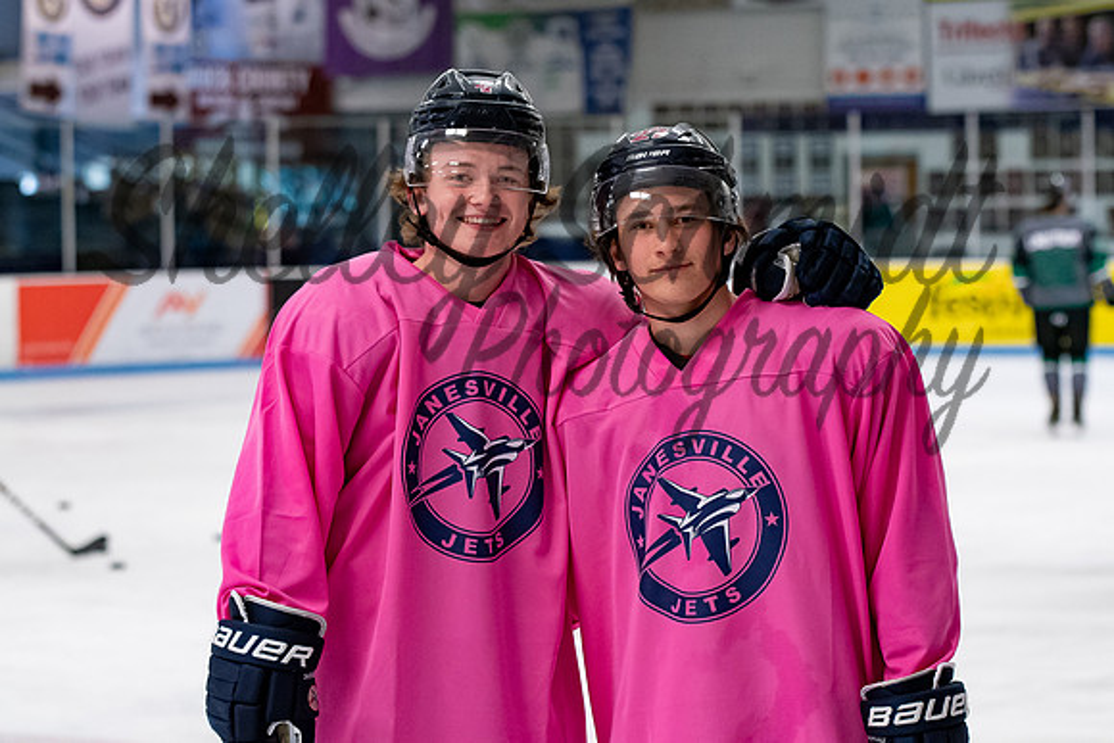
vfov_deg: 9.7
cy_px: 319
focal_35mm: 141
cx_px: 608
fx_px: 4367
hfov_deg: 14.5
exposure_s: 1/800
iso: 2000
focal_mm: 82
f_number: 3.5
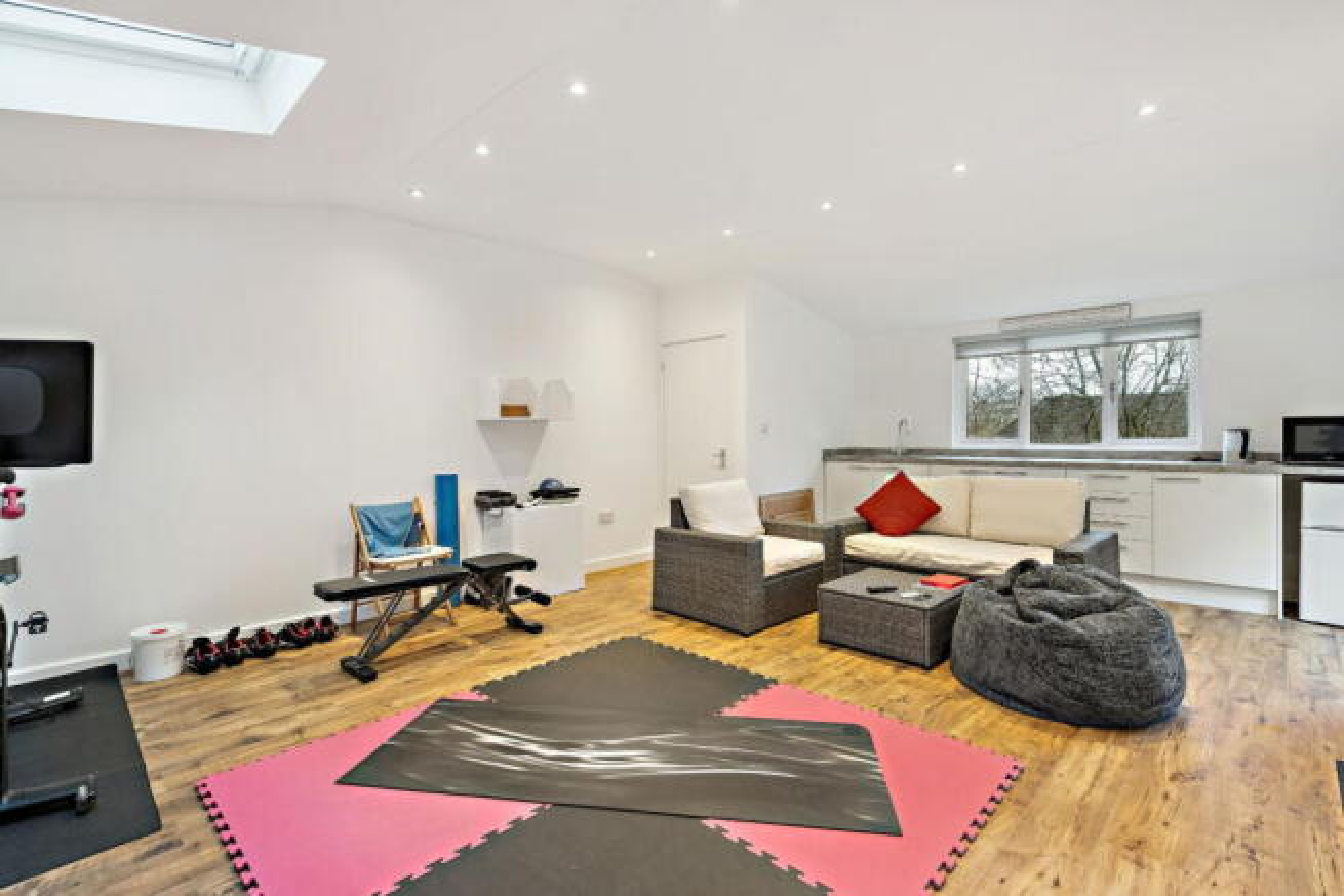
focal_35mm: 16
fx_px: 597
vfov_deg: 73.8
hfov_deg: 96.7
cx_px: 672
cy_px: 448
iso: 320
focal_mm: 16
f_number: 4.5
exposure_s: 1/8
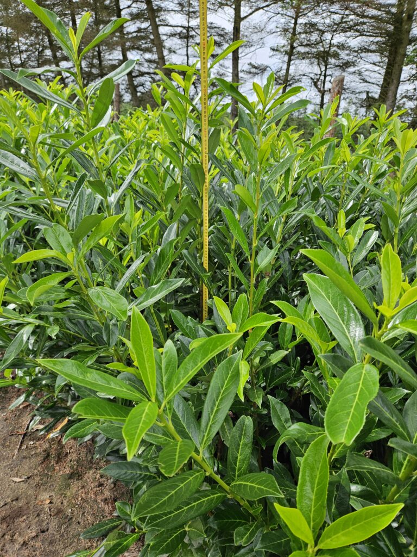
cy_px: 278
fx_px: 369
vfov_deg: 73.9
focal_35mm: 23
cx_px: 208
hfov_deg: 58.9
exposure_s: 1/1132
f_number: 1.8
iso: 40
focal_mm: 5.4
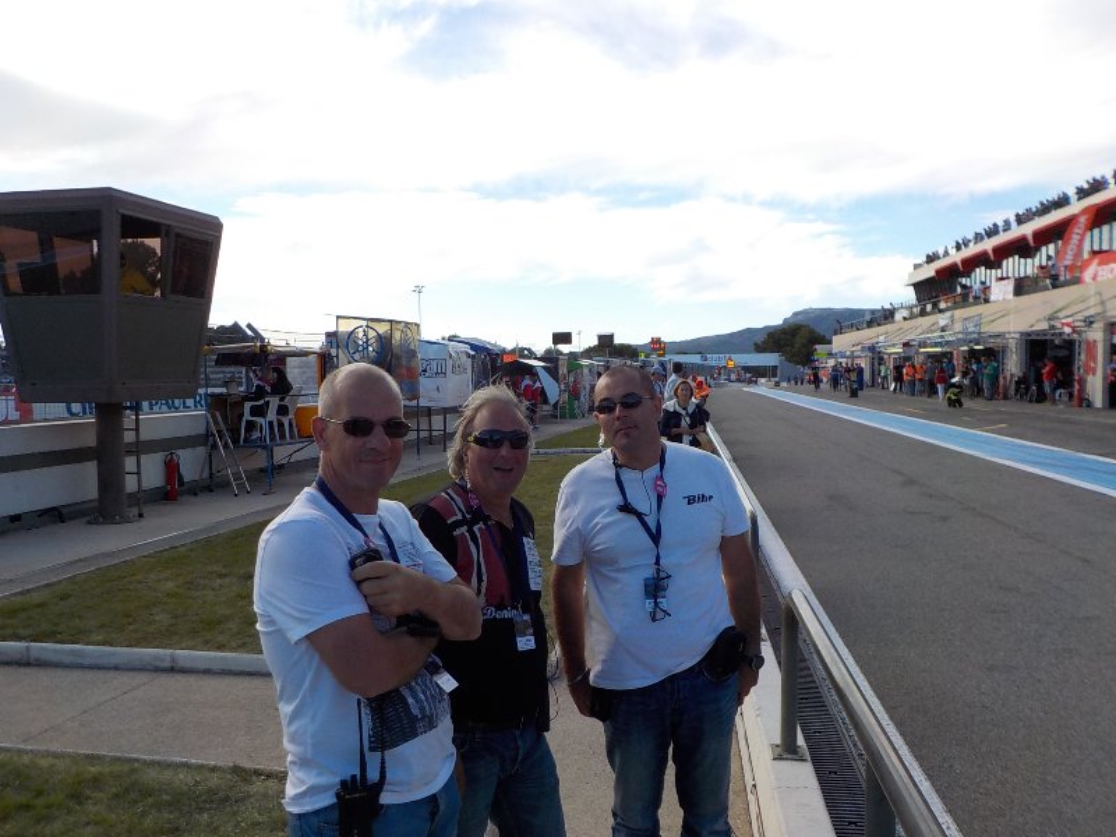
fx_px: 967
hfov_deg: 60.0
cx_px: 558
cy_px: 418
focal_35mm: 30
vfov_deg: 46.8
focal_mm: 4.1
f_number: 3.3
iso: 125
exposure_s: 1/640
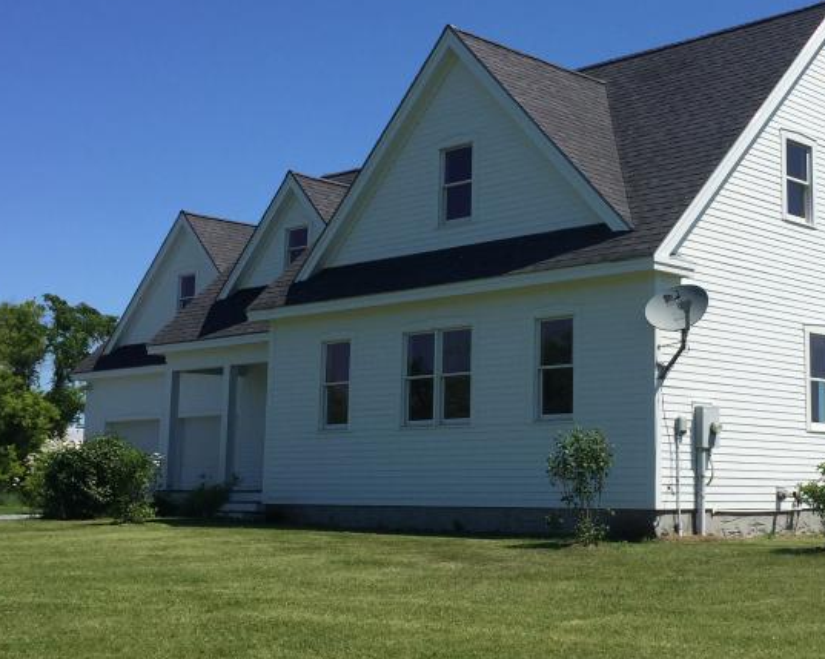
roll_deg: -2.2
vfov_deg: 28.1
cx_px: 598
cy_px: 295
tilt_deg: +8.5
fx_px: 1318
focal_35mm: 54
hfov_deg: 34.2
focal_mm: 4.15
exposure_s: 1/2825
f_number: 2.2
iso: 32
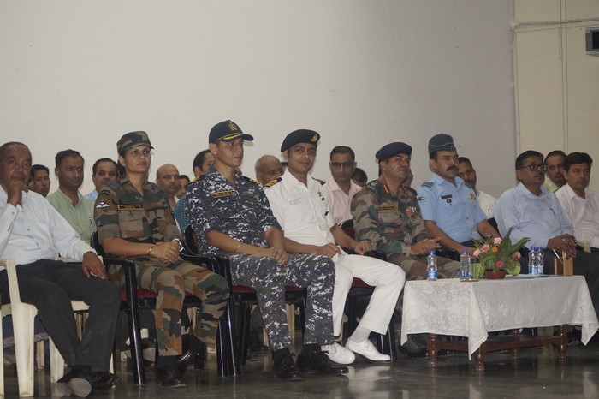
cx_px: 300
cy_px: 200
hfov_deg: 24.6
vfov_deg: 16.5
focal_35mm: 82
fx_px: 1372
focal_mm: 55
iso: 1000
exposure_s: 1/160
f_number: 4
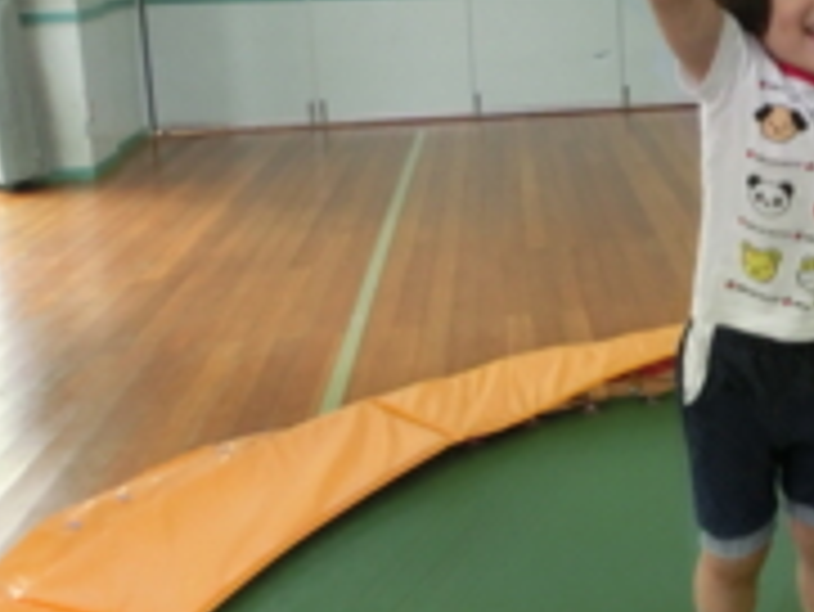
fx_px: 1247
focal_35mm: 53
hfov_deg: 32.2
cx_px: 881
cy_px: 99
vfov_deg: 26.9
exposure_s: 1/250
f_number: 3
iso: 800
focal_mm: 4.24
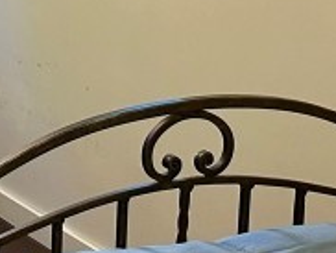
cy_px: 61
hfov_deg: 14.2
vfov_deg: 11.0
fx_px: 1312
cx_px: -66
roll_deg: -0.4
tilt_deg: -11.1
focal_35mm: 135
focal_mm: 6.86
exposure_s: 1/60
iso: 200
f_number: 1.78
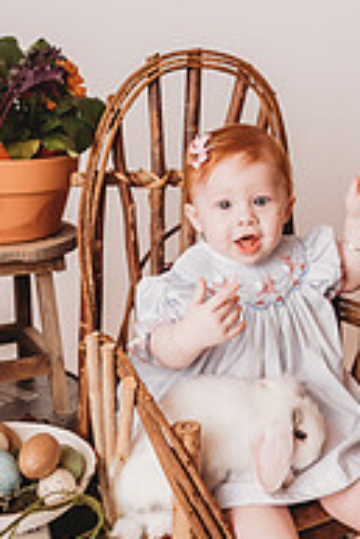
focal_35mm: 56
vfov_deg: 35.0
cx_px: 260
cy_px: 145
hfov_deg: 24.0
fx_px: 838
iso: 100
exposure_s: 1/160
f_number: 2.5
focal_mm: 24
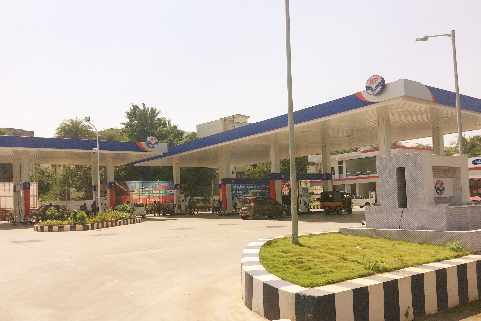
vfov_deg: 42.2
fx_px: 414
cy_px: 184
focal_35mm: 31
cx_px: 239
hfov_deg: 60.3
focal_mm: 4.15
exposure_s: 1/4566
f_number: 2.2
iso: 32
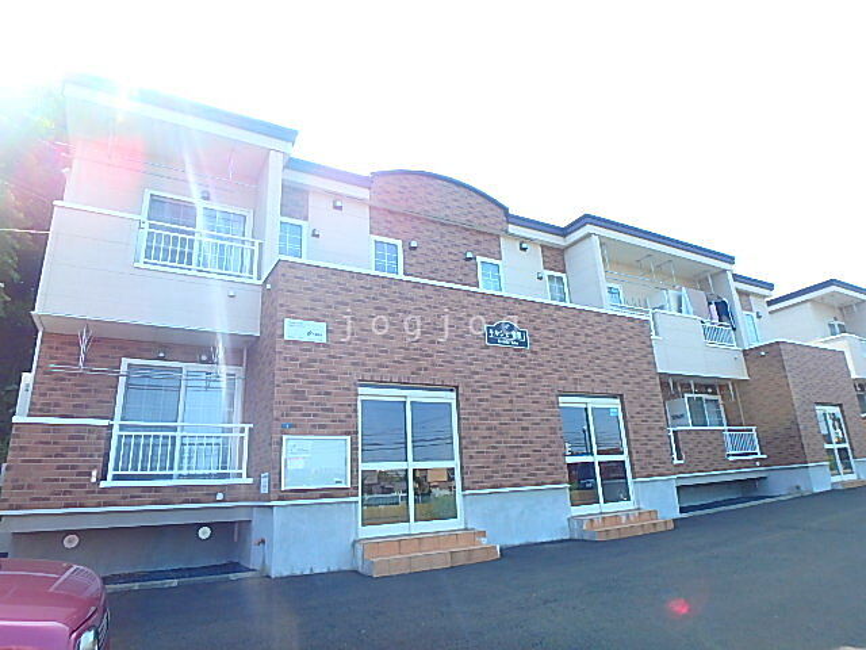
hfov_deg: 79.0
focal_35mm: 21
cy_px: 325
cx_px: 433
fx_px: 525
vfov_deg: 63.4
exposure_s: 1/320
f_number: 3.5
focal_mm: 3.7
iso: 125
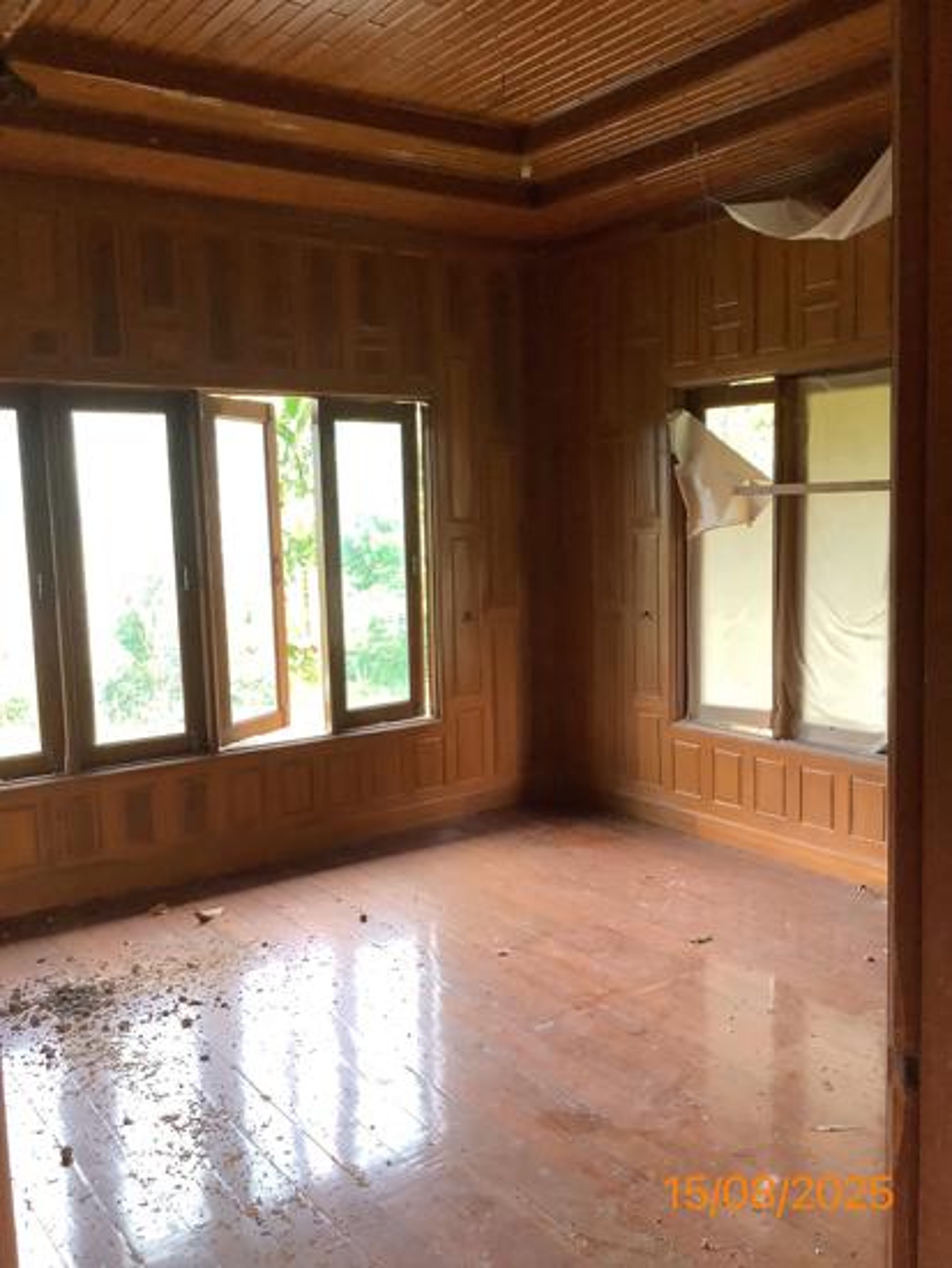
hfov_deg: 45.5
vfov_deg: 58.3
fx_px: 1136
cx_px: 476
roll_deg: +1.9
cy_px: 634
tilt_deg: -5.1
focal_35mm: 31
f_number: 2.4
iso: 100
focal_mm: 3.3
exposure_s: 1/50
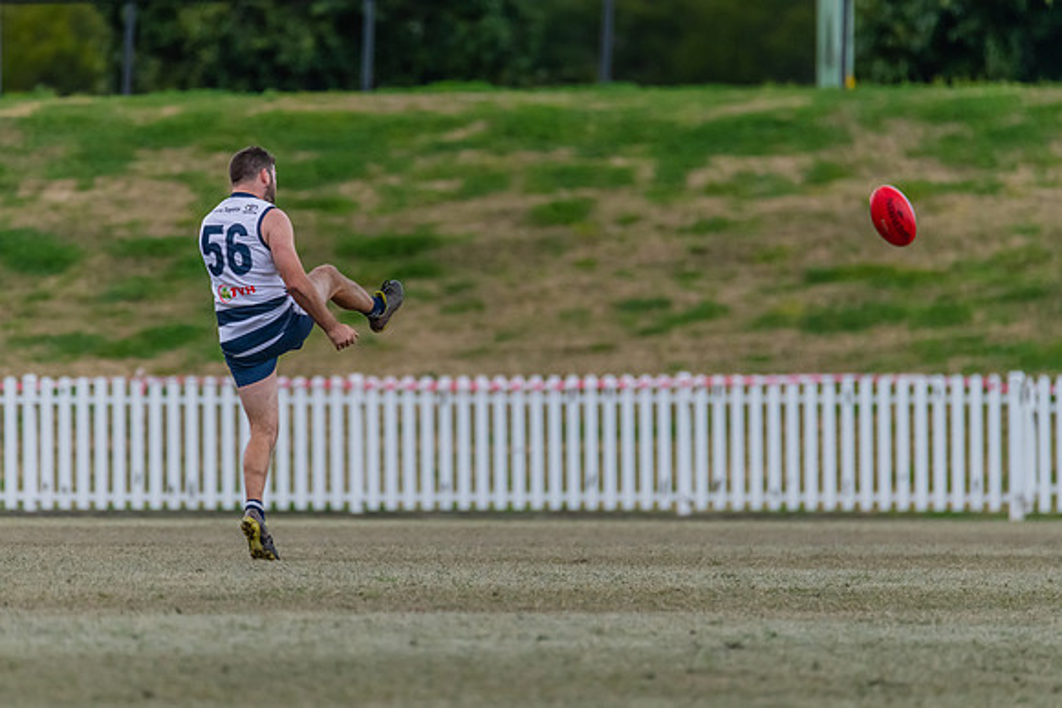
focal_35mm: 665
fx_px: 19627
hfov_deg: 3.1
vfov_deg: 2.1
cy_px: 341
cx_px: 475
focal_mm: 600
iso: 2800
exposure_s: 1/1600
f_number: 6.3
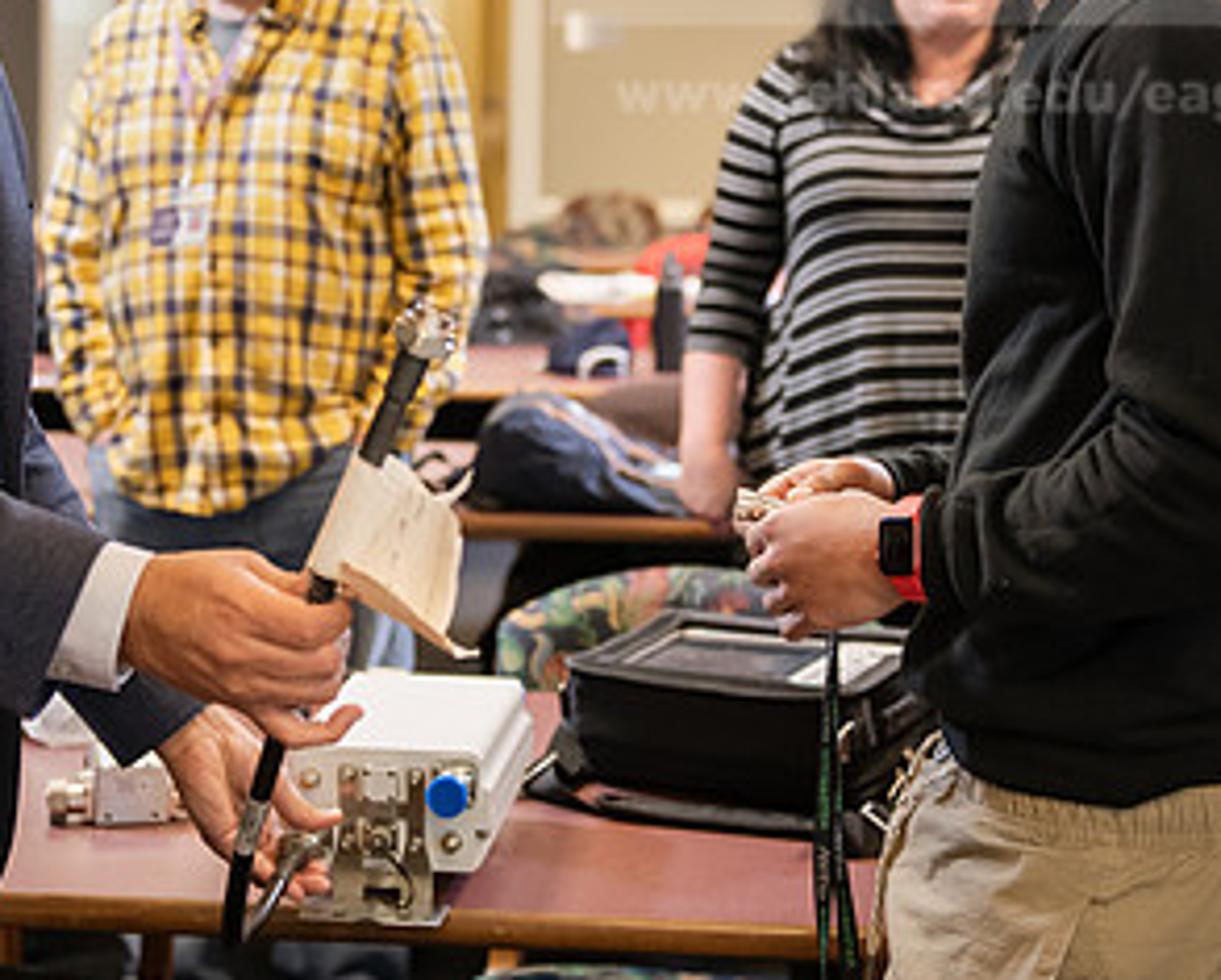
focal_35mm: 78
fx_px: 2821
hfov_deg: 24.3
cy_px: 181
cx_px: 425
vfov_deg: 19.5
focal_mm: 42
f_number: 3.2
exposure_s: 1/160
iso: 1250
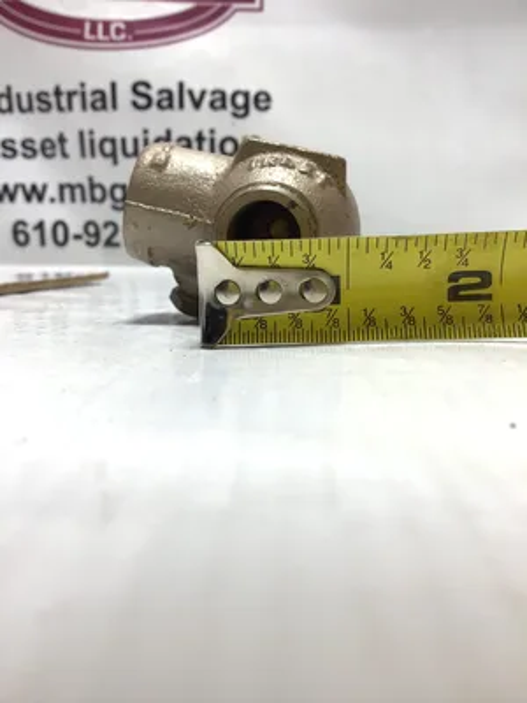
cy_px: 352
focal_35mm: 31
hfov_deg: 45.4
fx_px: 629
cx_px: 264
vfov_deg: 58.4
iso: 40
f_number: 2.4
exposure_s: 1/120
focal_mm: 3.3
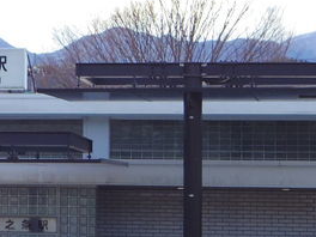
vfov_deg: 6.9
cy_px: 90
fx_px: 1954
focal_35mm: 214
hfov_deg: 9.0
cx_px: -144
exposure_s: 1/640
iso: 125
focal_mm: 8.5
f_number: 3.2
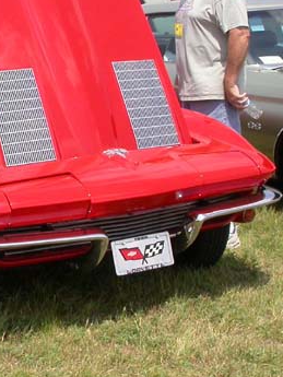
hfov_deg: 16.3
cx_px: -32
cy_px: 140
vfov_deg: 22.2
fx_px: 959
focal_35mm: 88
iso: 100
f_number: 6.7
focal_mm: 7.85
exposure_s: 1/374
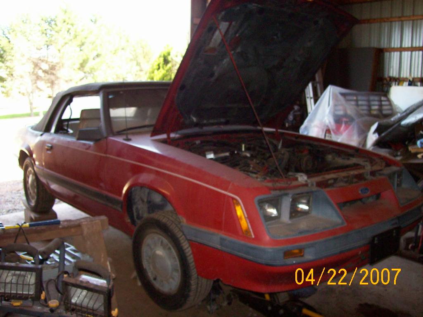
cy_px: 158
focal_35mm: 36
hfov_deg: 51.4
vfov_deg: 39.7
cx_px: 212
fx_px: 440
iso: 140
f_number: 2.7
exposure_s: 1/64
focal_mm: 6
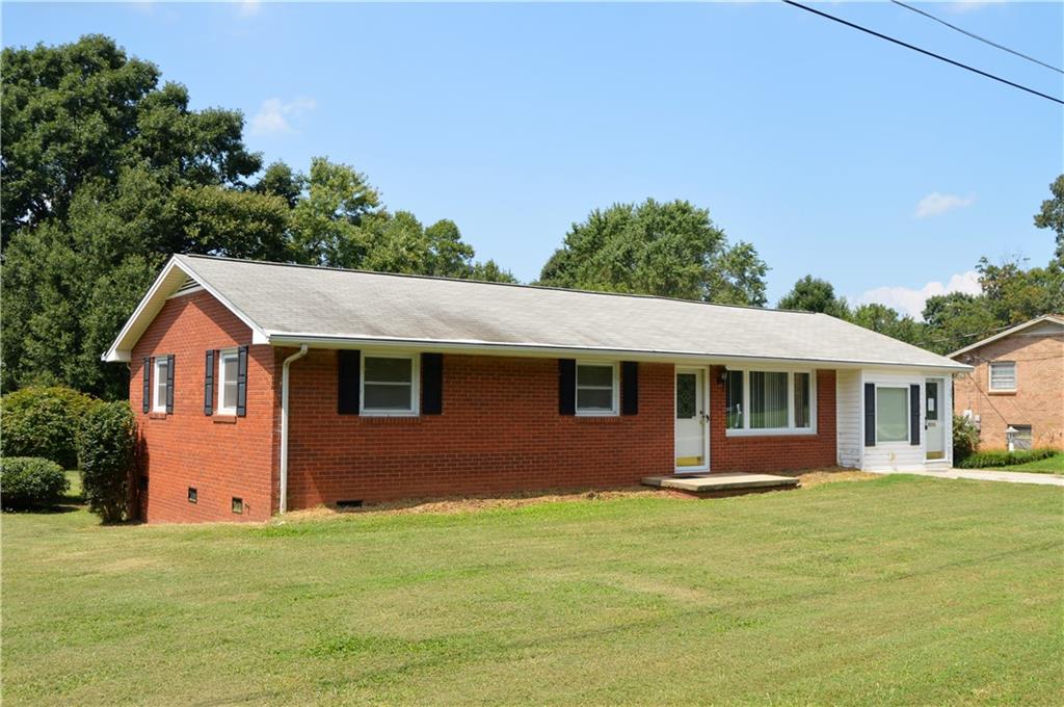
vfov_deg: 43.5
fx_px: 886
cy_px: 354
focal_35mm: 30
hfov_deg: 62.0
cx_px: 532
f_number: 8
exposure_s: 1/250
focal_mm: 20
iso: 100
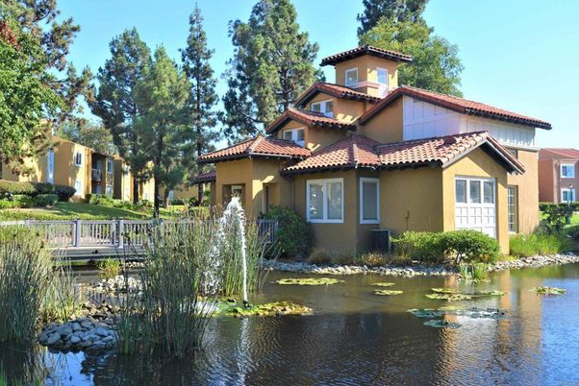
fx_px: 547
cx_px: 298
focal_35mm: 34
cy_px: 183
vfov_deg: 38.9
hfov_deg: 55.8
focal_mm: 32
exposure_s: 1/250
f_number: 8
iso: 160
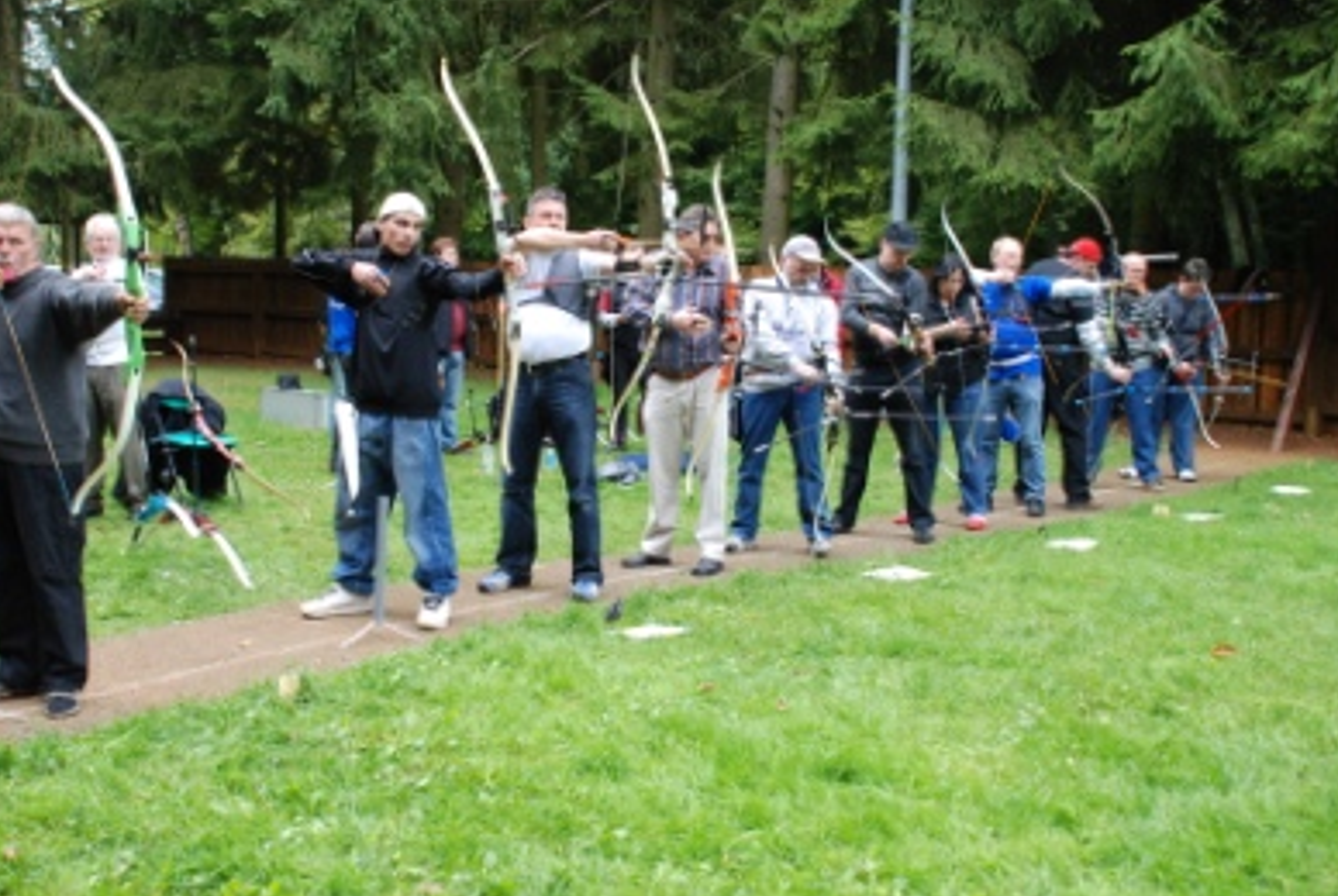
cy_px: 400
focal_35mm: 45
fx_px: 1675
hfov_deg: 43.5
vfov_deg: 29.9
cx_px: 610
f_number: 4.5
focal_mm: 26
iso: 200
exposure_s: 1/80
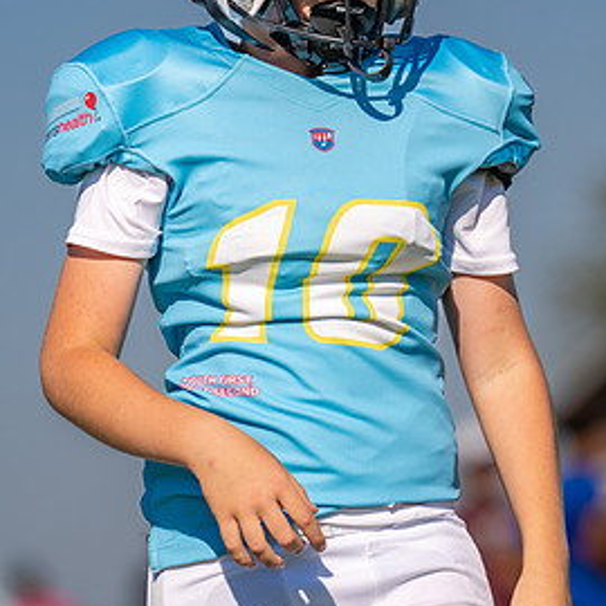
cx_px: 346
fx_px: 7922
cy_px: 117
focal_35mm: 400
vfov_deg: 4.4
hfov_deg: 4.4
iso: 100
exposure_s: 1/5000
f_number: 2.8
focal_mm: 188
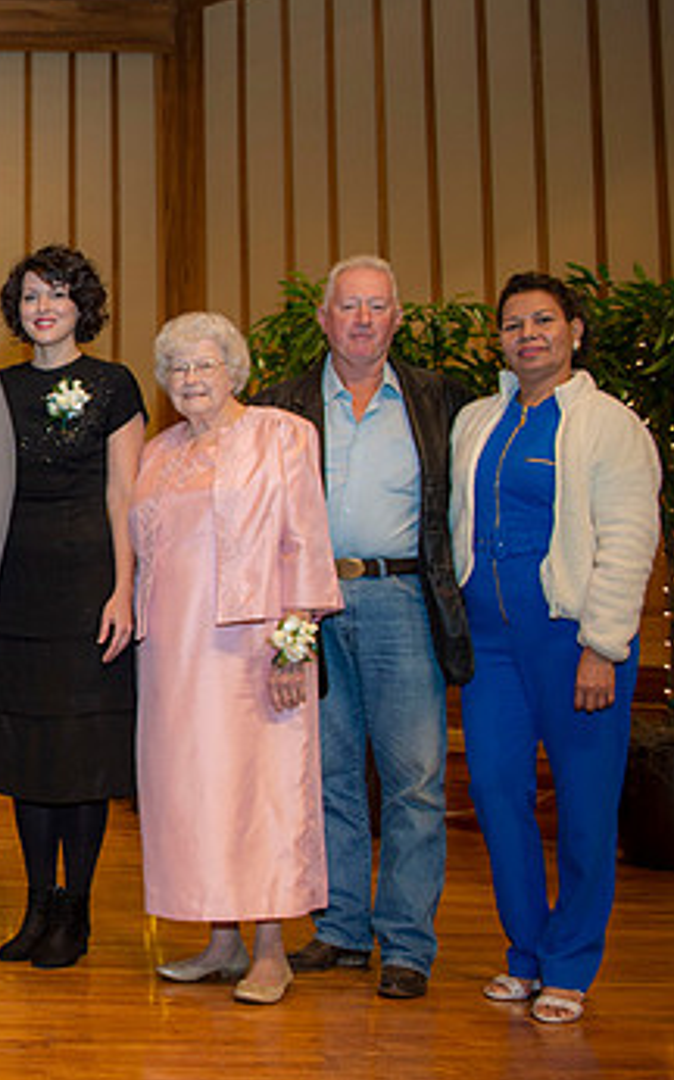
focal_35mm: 49
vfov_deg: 41.1
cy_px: 525
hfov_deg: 22.5
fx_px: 1441
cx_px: -276
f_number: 3.5
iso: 800
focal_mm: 27
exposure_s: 1/200
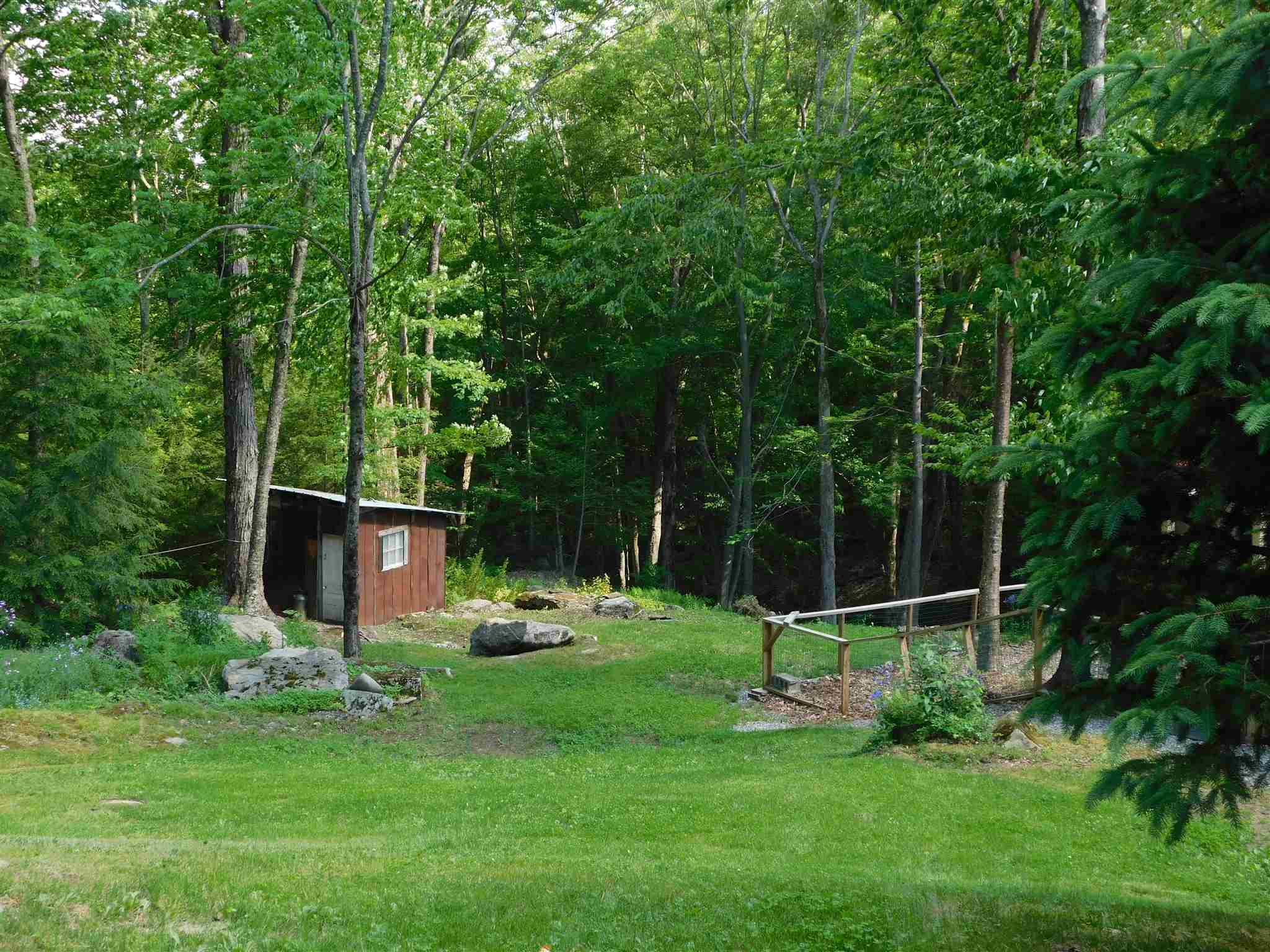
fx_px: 1651
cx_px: 635
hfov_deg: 42.1
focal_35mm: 45
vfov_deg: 32.2
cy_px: 476
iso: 125
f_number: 3.7
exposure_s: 1/160
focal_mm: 8
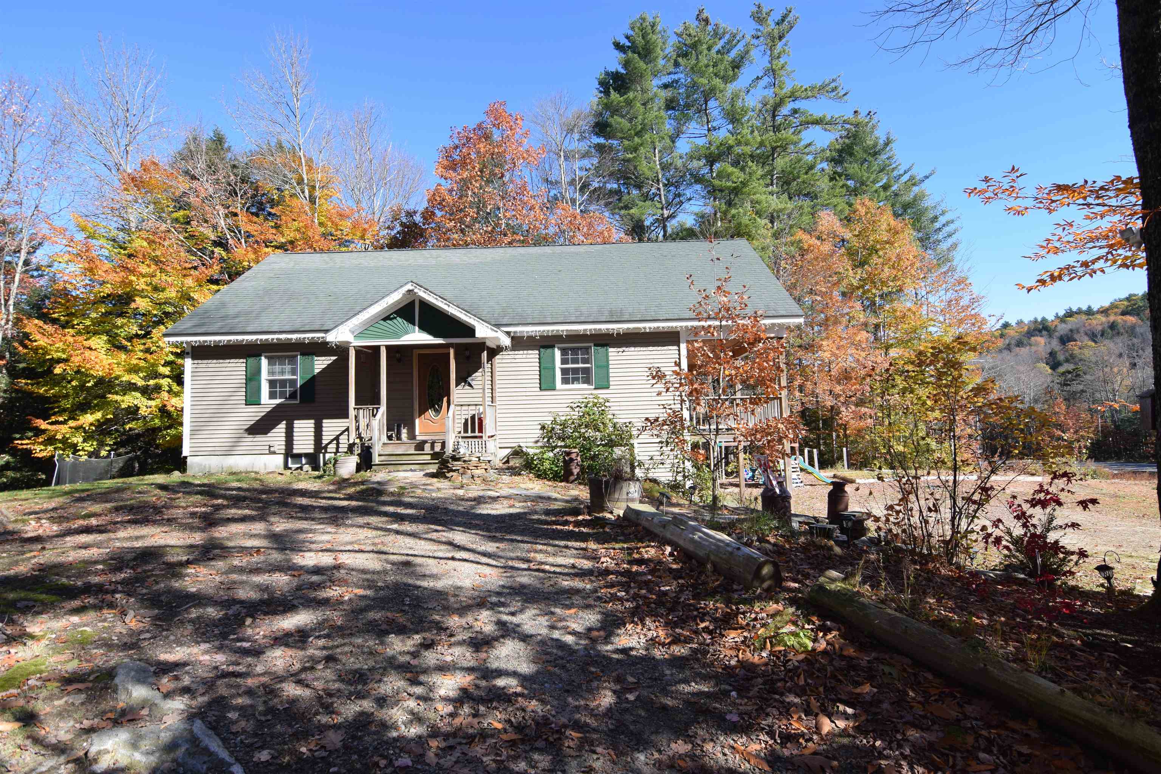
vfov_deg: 72.1
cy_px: 387
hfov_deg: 95.0
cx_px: 580
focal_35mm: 16
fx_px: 532
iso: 220
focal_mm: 11
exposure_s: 1/250
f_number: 8
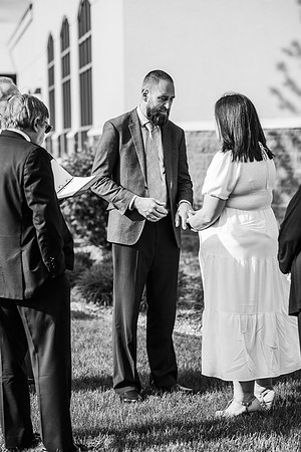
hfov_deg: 16.1
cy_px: 226
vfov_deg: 23.9
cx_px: 150
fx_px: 1066
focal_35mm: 85
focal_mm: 85
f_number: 2.8
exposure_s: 1/2500
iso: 200
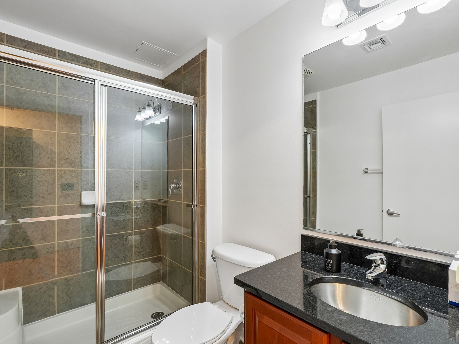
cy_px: 180
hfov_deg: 91.0
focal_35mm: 17
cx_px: 236
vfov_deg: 74.7
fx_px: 225
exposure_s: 1/10
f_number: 8
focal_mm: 10
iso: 400
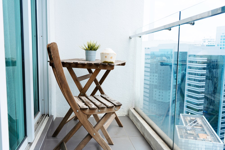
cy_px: 75
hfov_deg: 61.9
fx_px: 187
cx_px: 112
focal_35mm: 30
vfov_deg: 43.6
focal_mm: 30
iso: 160
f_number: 4
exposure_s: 1/1000
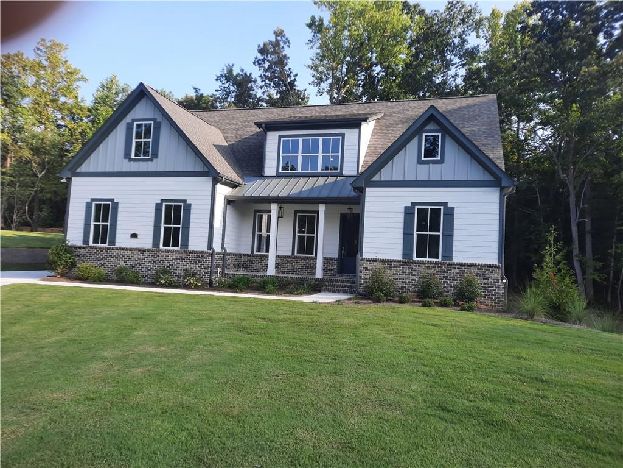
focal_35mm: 25
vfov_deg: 54.9
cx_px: 312
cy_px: 234
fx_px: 450
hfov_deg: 69.4
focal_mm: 4.6
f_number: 2
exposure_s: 1/315
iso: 40
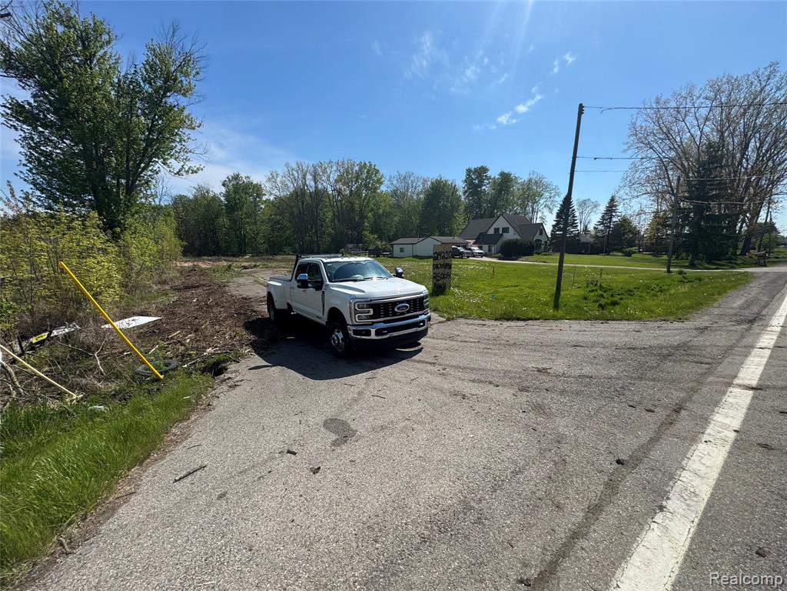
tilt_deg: -9.9
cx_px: 394
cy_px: 296
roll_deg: +0.4
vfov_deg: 85.7
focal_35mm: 14
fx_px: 318
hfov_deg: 102.1
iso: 40
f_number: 2.2
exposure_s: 1/1709
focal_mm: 2.22
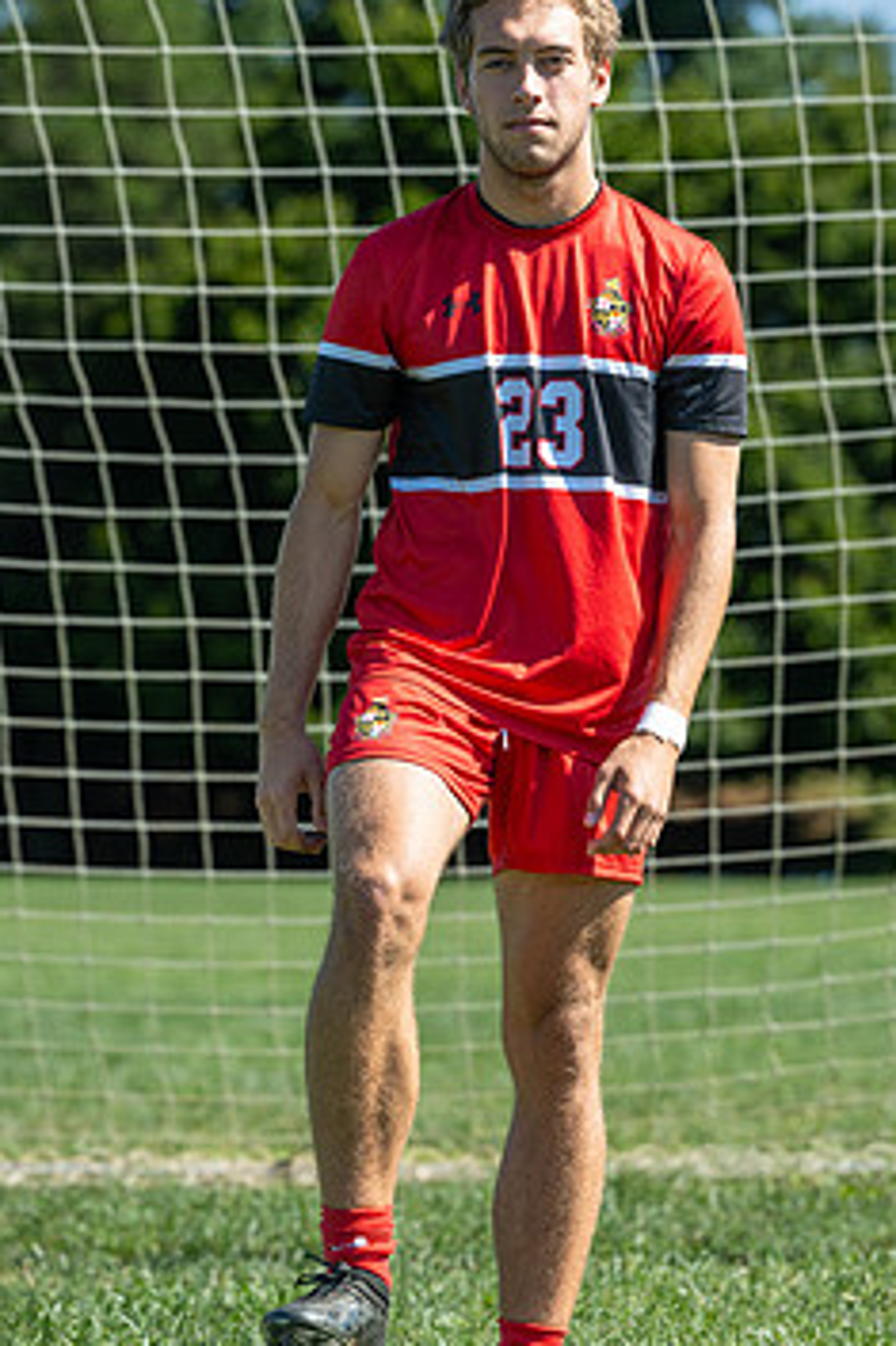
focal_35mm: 153
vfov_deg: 13.4
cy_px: 660
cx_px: 473
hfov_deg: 9.0
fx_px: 5717
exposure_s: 1/640
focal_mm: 120
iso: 100
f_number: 4
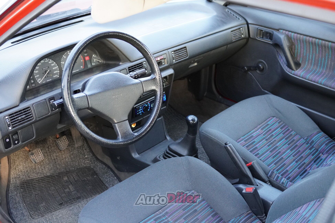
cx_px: 168
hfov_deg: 46.4
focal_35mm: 42
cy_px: 112
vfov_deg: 31.9
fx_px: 391
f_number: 2.8
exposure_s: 1/160
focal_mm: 28
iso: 2500
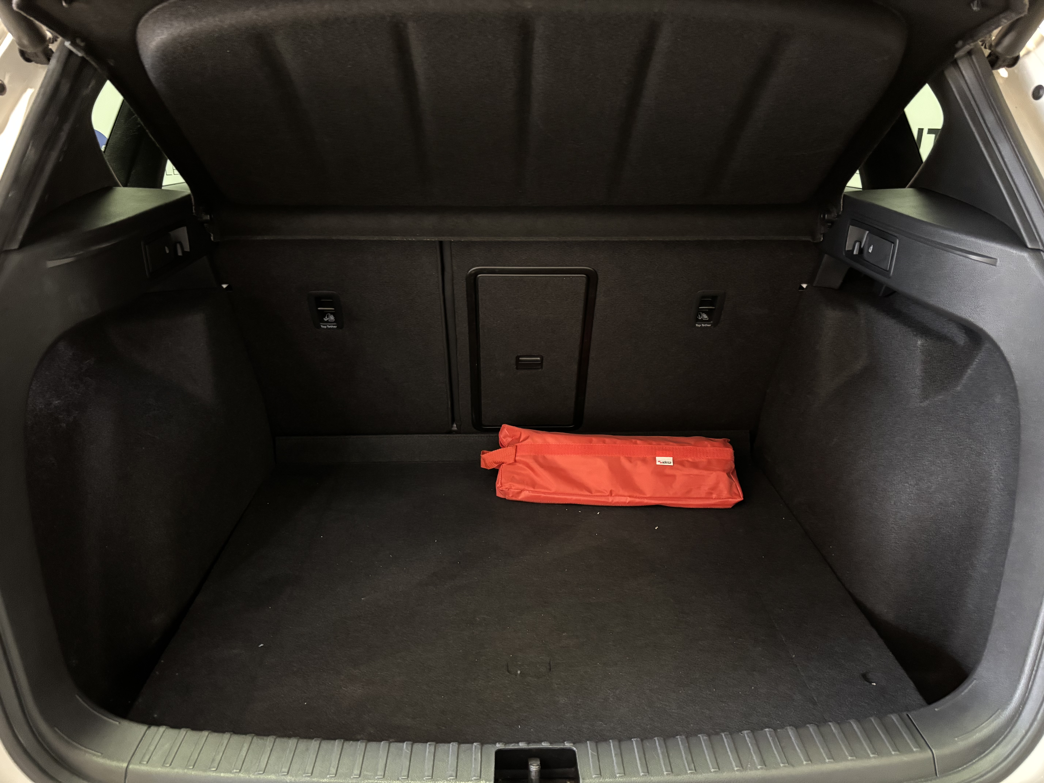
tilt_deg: -20.3
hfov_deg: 67.3
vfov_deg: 53.1
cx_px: 522
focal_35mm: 26
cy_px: 392
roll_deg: -0.3
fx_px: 784
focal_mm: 5.96
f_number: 1.6
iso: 1000
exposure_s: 1/20
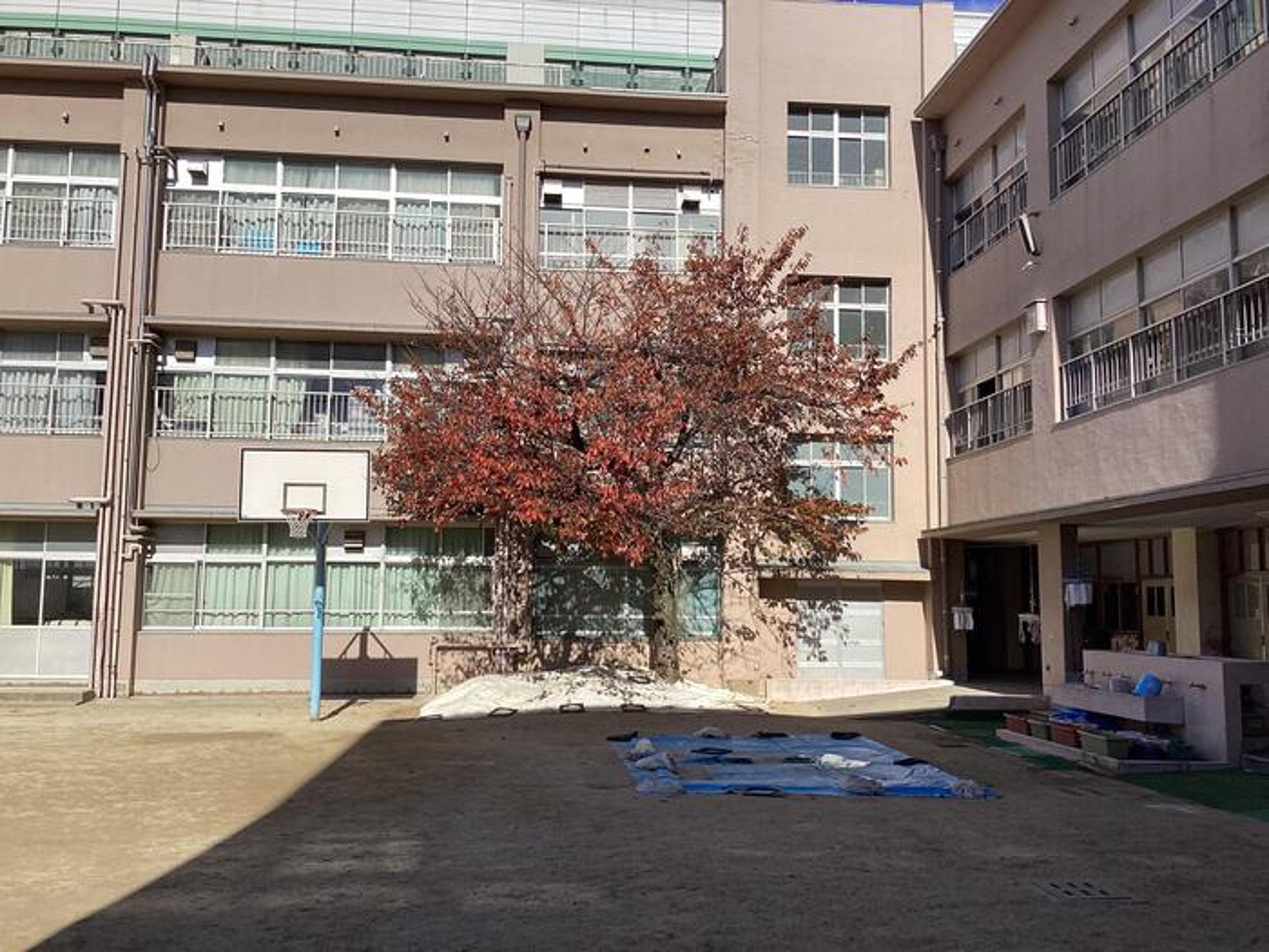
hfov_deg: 58.4
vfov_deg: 45.4
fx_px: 1136
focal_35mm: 31
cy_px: 476
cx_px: 634
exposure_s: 1/2203
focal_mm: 3.3
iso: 25
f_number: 2.4
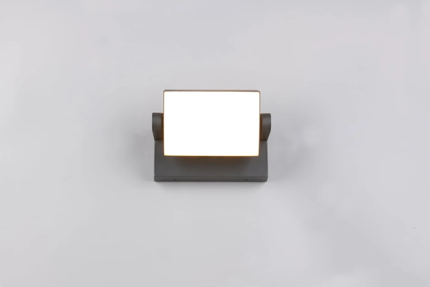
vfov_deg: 19.5
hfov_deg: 28.8
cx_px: 215
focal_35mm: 70
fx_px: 836
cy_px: 144
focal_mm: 70
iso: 100
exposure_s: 1/8
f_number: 13
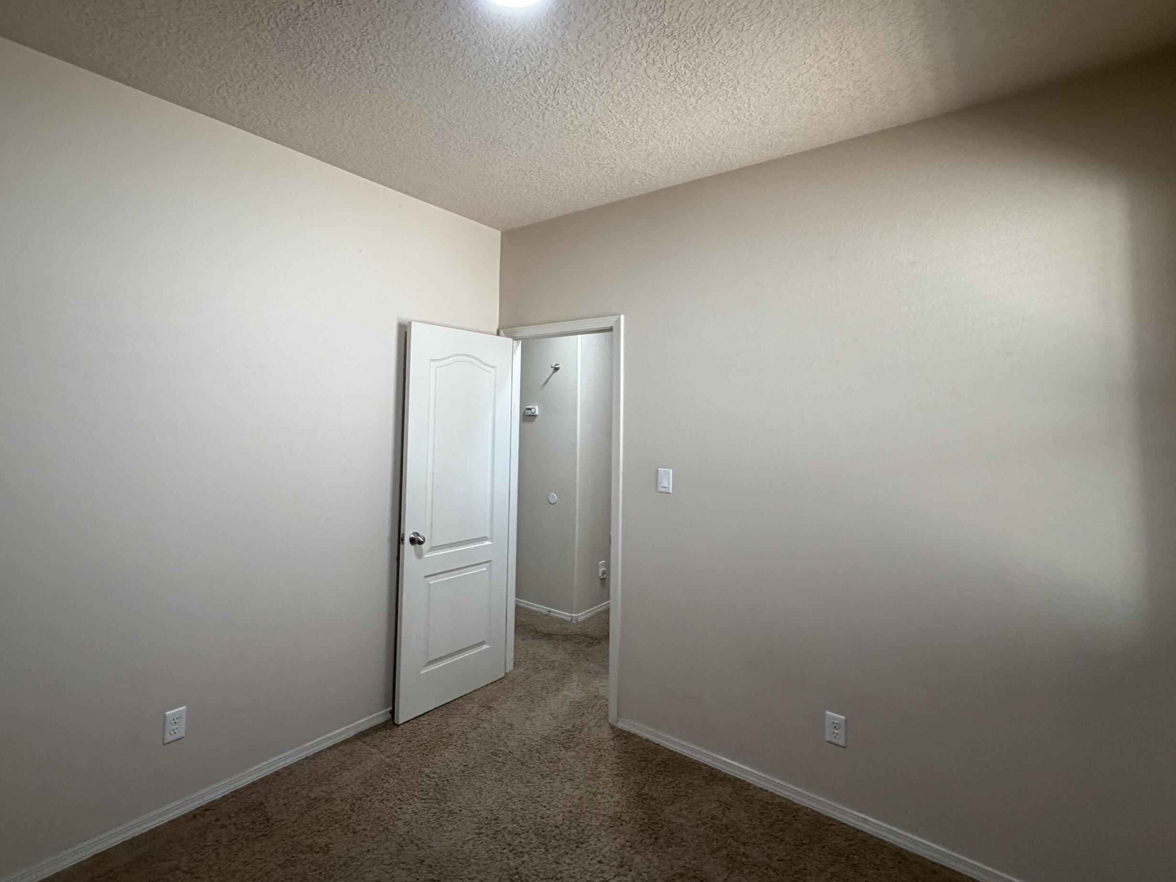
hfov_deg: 90.8
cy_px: 386
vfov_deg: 74.4
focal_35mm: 17
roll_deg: -1.4
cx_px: 532
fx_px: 578
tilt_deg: +3.8
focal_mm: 2.22
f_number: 2.2
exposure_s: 1/120
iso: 320
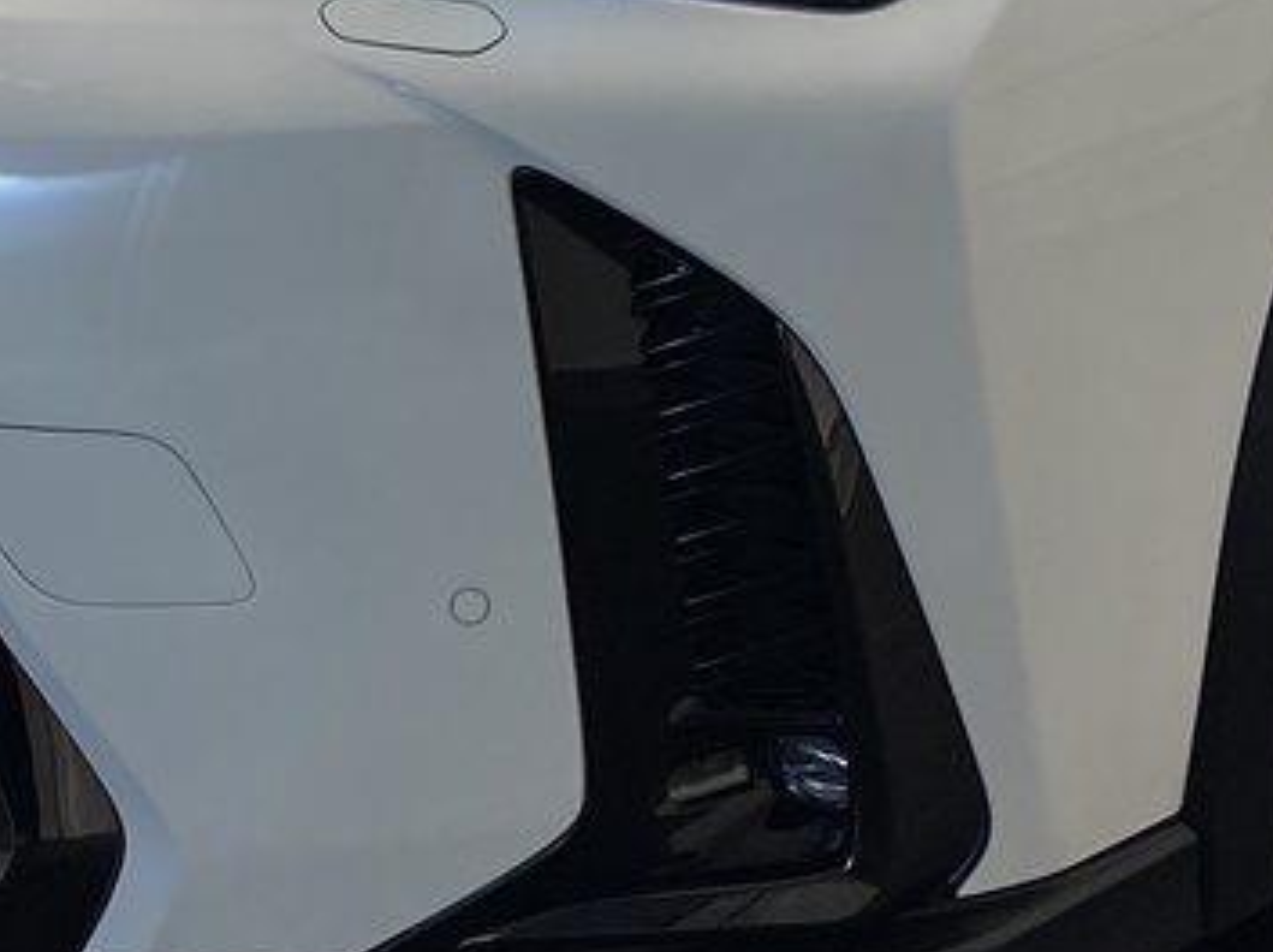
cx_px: 920
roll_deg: +1.7
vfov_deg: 11.6
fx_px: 4335
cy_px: -761
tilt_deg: -11.9
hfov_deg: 16.6
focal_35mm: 118
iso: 50
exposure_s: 1/100
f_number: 1.8
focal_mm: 4.25
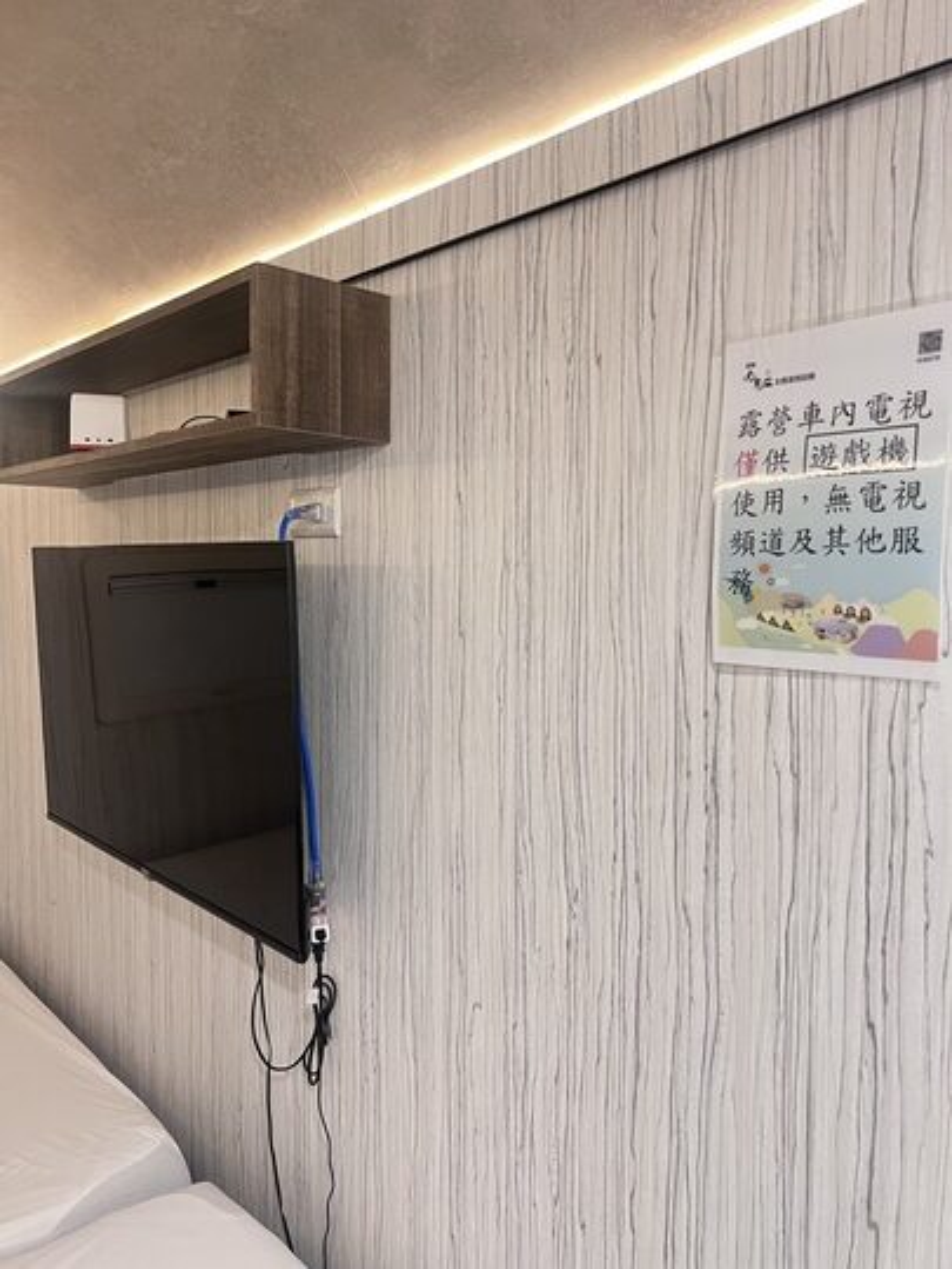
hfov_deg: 53.1
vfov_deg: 67.3
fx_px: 953
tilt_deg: -5.0
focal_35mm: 26
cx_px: 476
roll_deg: -1.9
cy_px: 634
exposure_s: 1/60
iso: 320
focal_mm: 5.7
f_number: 1.5
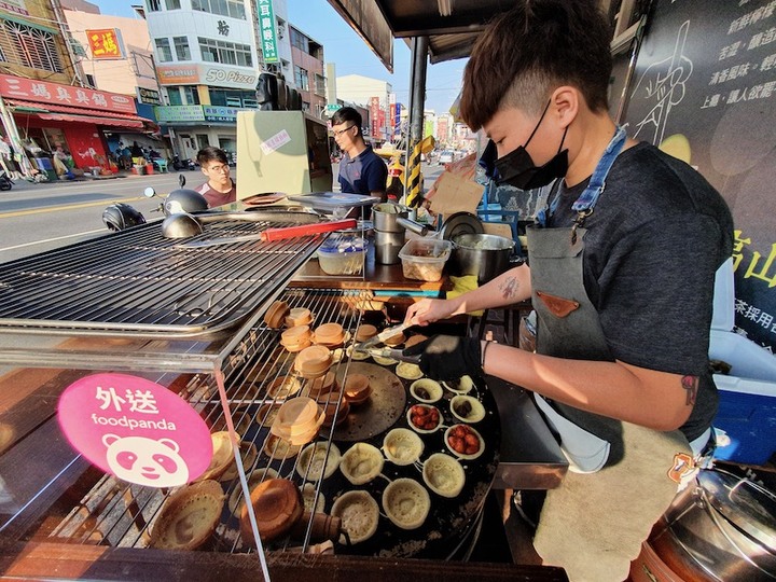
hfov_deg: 106.2
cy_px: 291
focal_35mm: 13
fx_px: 291
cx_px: 388
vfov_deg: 89.9
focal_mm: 1.8
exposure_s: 1/341
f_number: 2.2
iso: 50
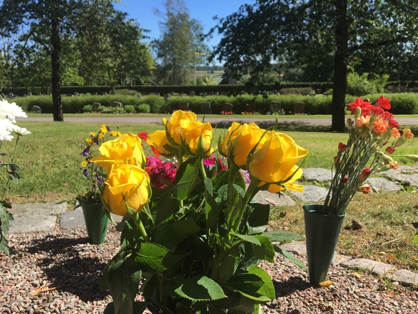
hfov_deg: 61.6
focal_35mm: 29
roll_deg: +1.2
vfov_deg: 48.2
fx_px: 350
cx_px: 209
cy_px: 157
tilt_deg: -13.8
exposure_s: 1/1083
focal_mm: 4.15
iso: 25
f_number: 2.2
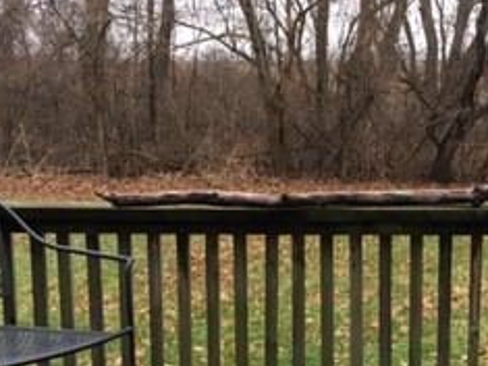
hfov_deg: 24.6
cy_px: 310
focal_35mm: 79
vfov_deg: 18.4
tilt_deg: -13.1
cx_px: 341
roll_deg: +1.3
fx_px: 1113
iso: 25
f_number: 2.2
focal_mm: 4.15
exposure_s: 1/40
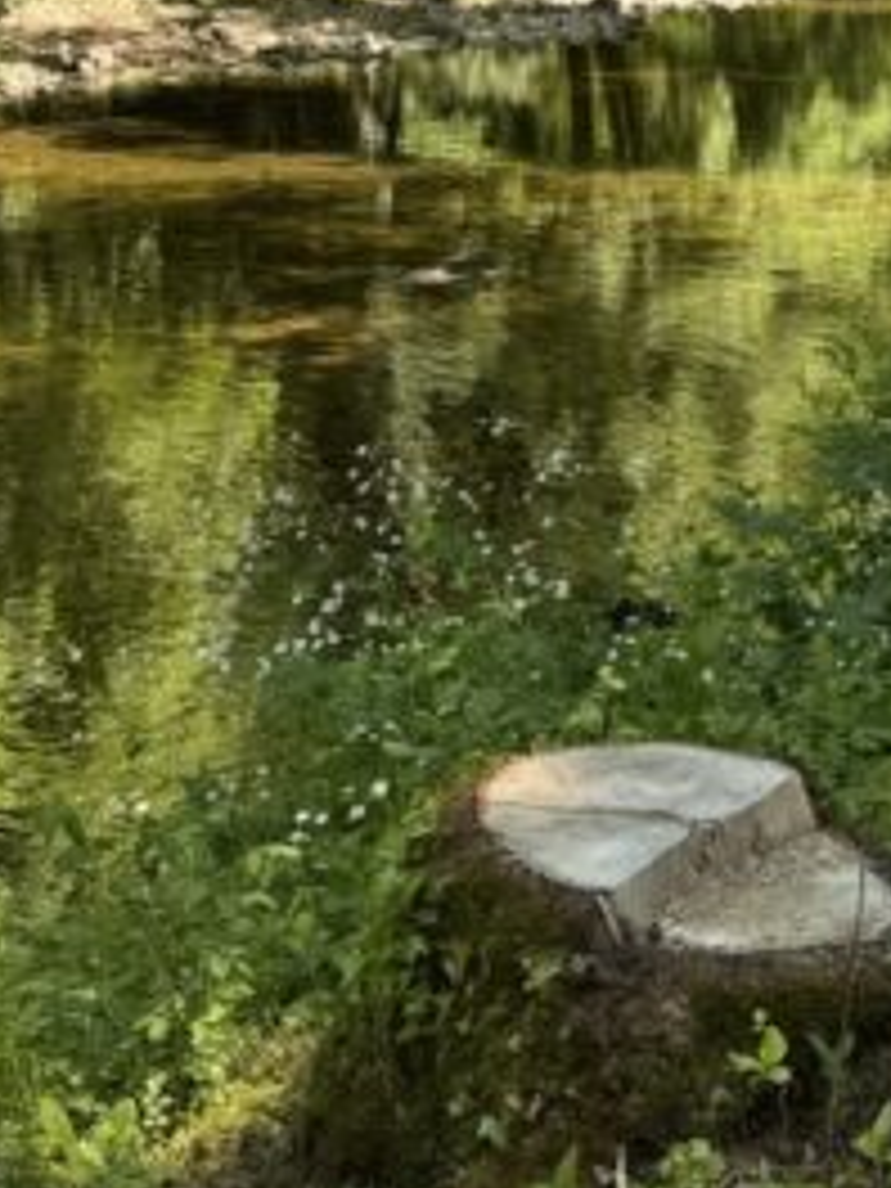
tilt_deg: +6.0
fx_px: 3192
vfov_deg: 18.7
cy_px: -562
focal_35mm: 93
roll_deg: -0.3
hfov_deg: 15.9
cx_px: 328
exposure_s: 1/931
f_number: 1.78
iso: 80
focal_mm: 6.76
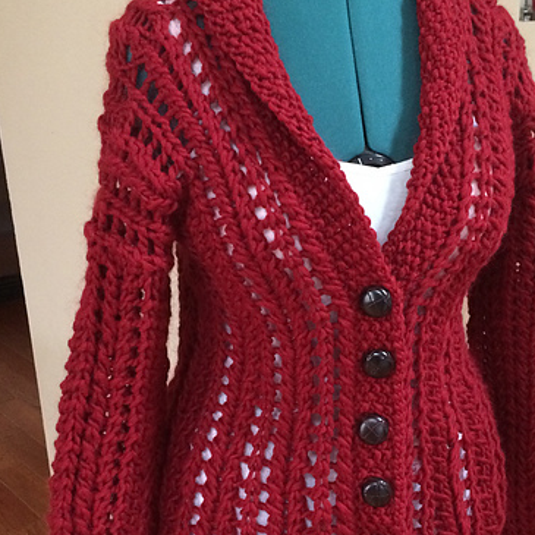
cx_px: 333
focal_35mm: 45
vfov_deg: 37.5
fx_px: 787
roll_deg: +1.9
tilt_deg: -20.3
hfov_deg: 37.3
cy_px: 308
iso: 320
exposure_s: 1/15
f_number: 2.2
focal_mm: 4.15
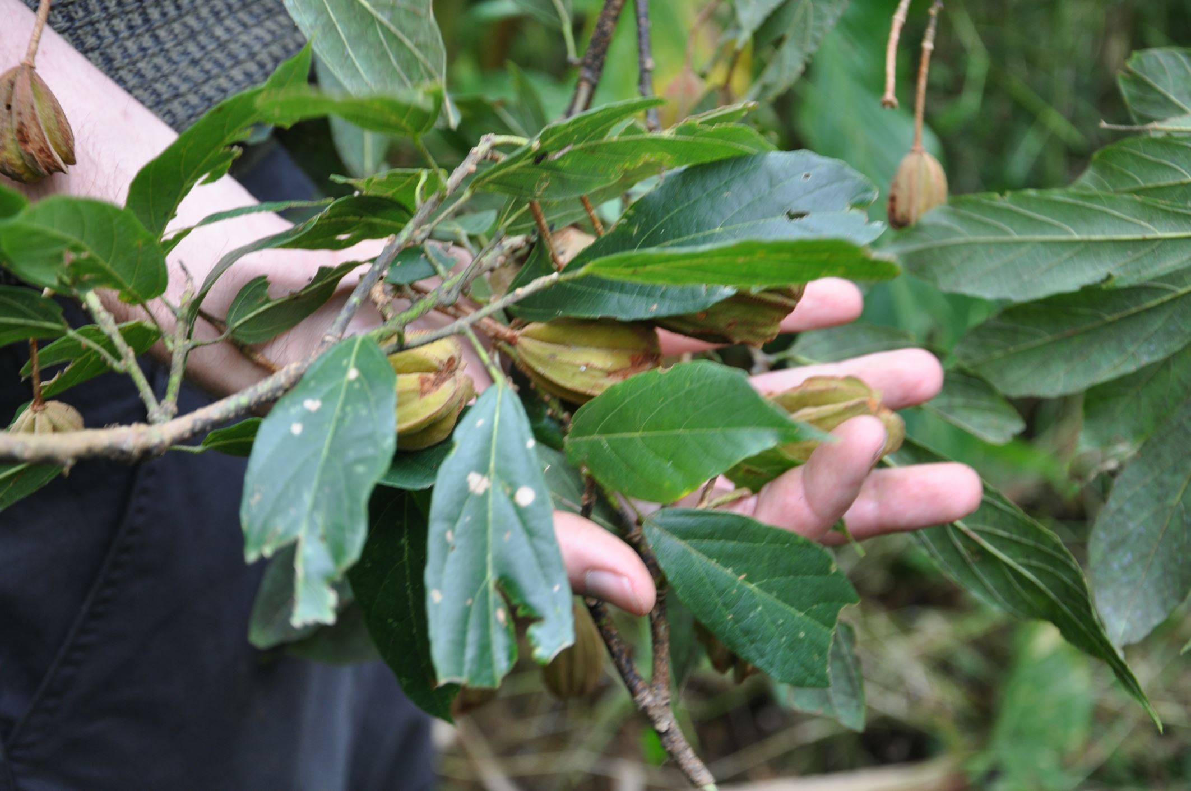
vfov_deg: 18.9
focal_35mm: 72
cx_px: 596
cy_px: 396
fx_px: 2379
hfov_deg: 28.1
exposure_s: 1/30
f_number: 5.6
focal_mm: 48
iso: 250
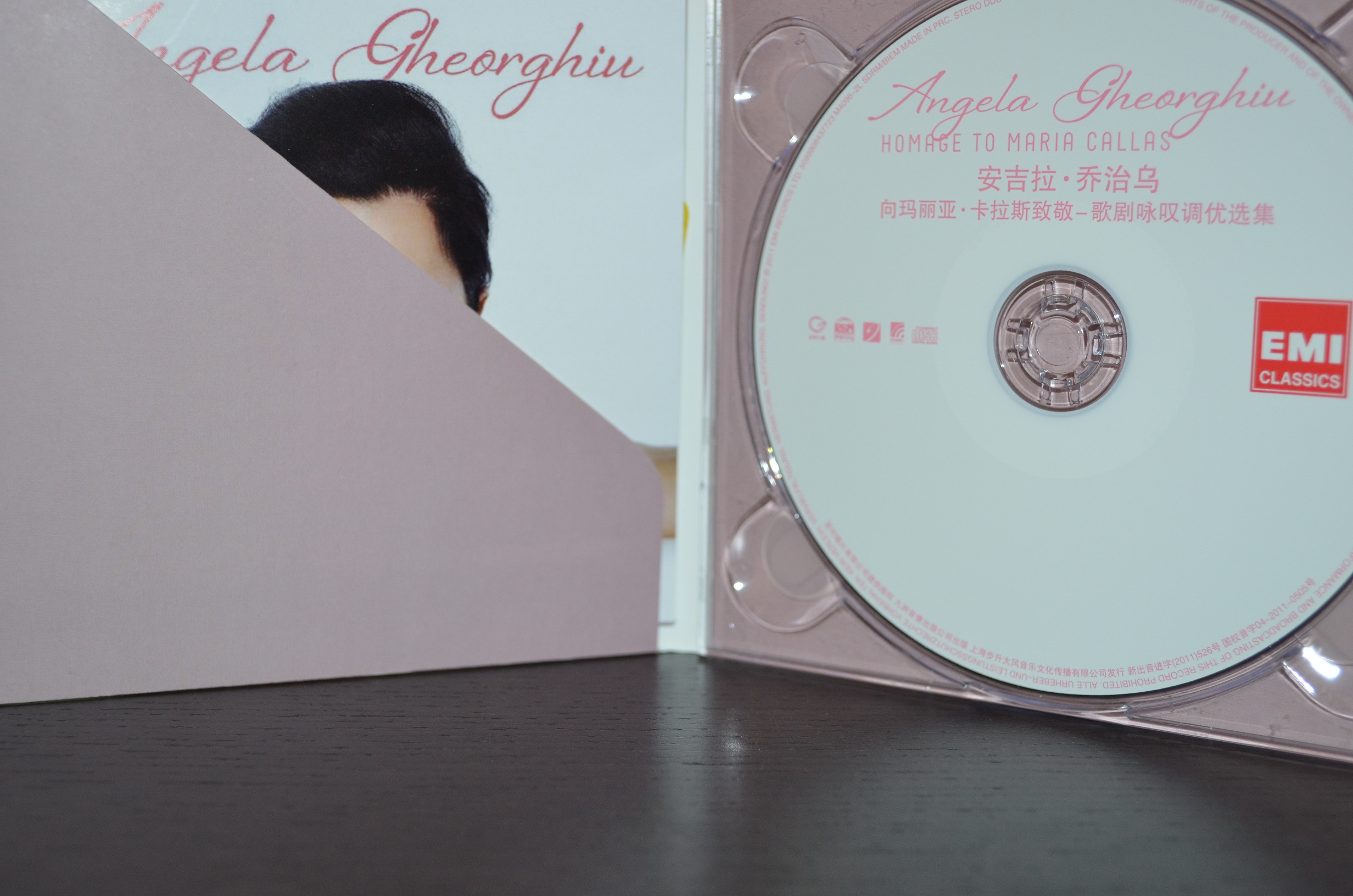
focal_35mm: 48
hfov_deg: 41.2
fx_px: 1800
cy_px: 448
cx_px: 676
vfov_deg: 28.0
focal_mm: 32
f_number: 4.8
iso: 640
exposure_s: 1/60
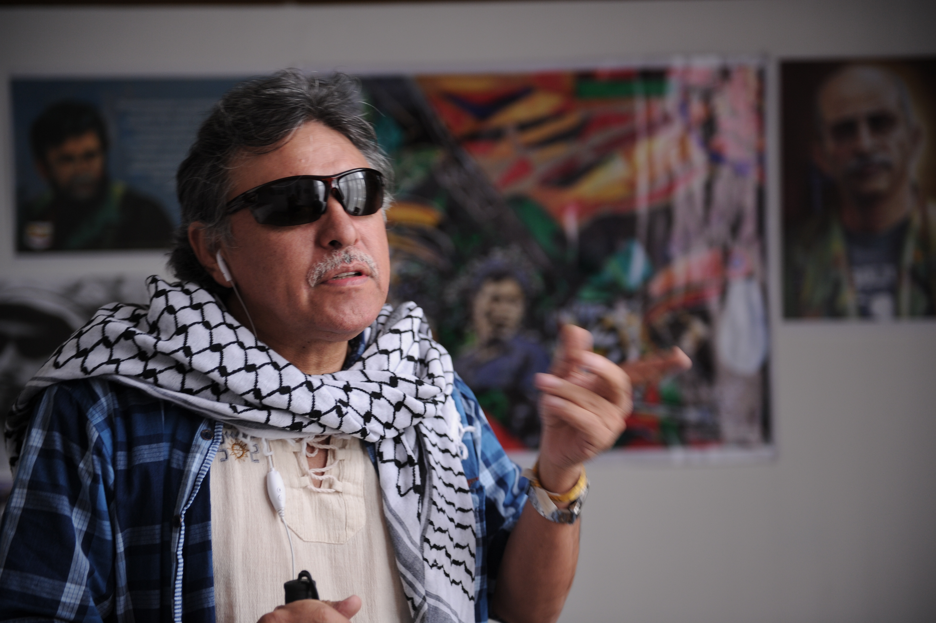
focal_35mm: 58
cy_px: 312
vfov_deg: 23.4
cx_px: 468
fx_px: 1507
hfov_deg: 34.5
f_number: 2.8
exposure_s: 1/50
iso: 640
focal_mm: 58
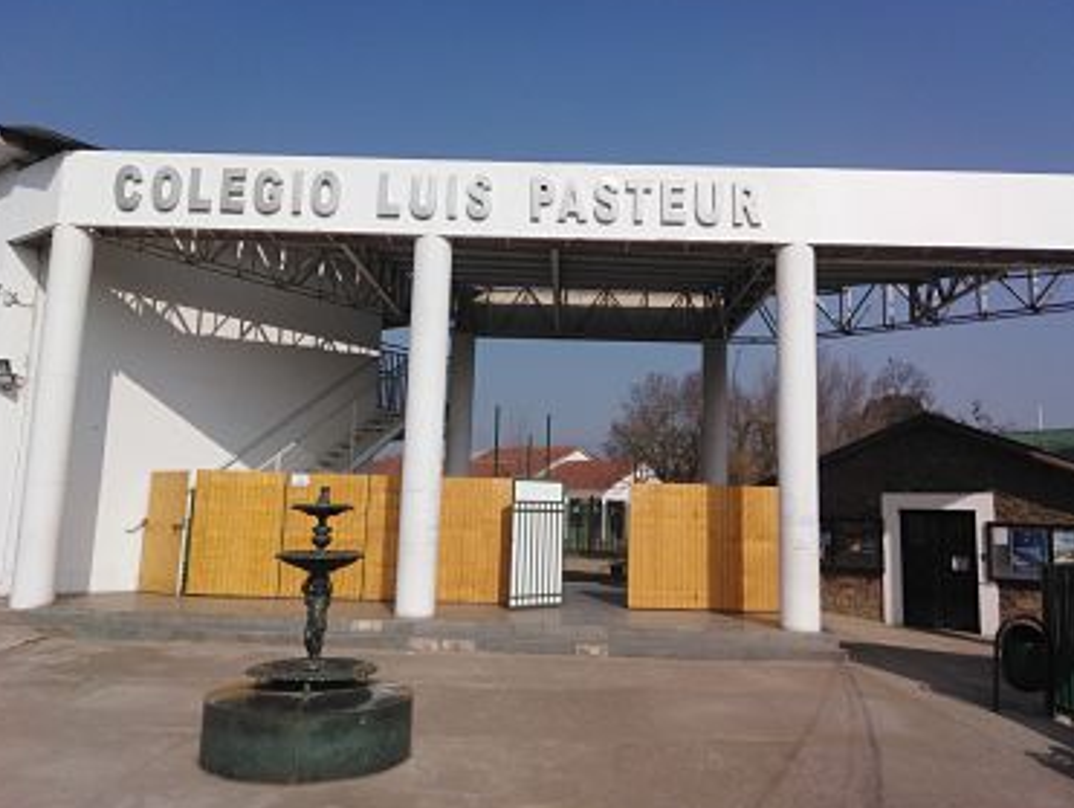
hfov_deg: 63.4
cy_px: 394
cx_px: 562
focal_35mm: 28
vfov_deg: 49.8
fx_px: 870
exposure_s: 1/2511
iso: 101
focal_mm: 3.46
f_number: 2.2
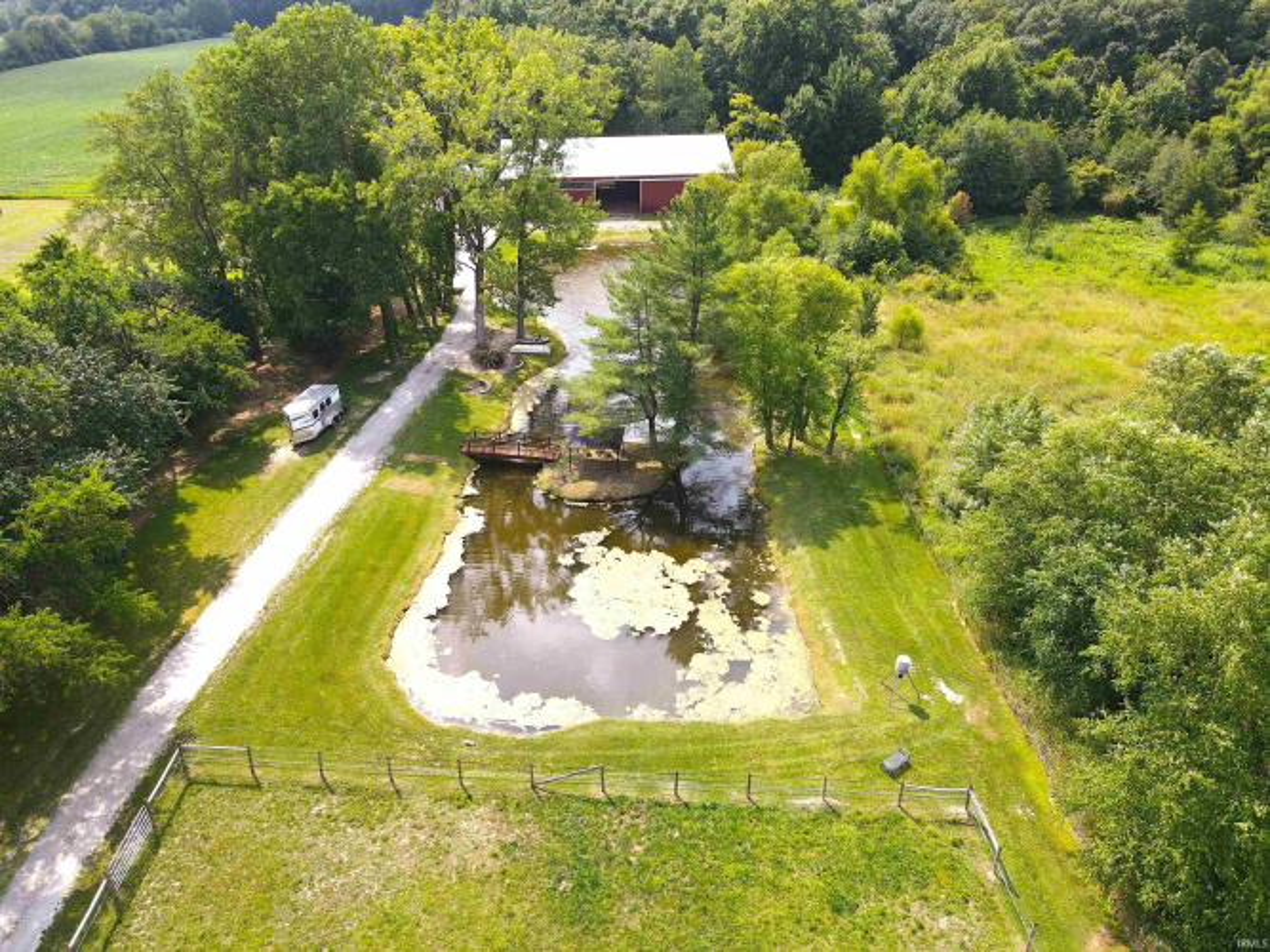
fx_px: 880
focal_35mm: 24
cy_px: 476
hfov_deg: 71.6
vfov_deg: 56.8
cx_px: 635
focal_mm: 4.5
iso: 100
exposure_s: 1/320
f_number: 2.8
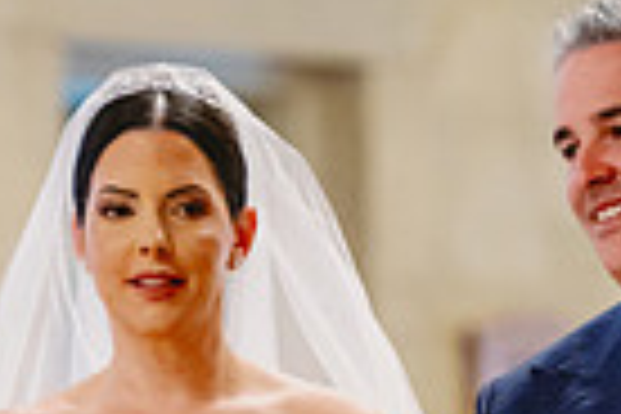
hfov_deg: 2.9
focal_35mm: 713
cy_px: 668
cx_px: 202
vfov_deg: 1.9
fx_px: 12298
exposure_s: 1/320
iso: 2500
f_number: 2.8
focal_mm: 170
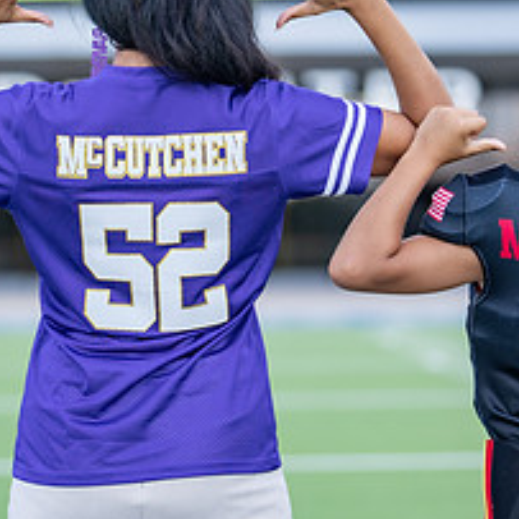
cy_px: 282
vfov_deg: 12.1
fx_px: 2443
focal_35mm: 144
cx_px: 199
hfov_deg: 12.1
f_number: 1.2
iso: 100
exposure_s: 1/640
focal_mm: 50
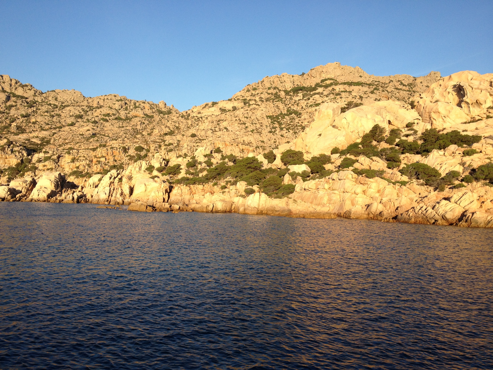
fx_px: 498
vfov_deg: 40.7
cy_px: 185
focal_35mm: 35
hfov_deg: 52.6
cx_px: 246
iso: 64
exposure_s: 1/951
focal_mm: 4.28
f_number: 2.4
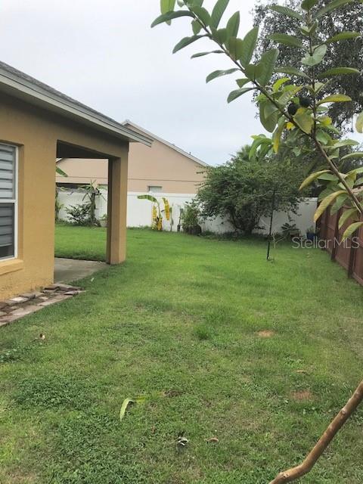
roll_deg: -1.3
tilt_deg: -5.2
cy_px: 242
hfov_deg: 49.7
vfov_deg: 63.4
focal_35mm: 28
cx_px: 182
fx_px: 391
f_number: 1.8
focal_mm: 3.99
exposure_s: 1/1742
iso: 20
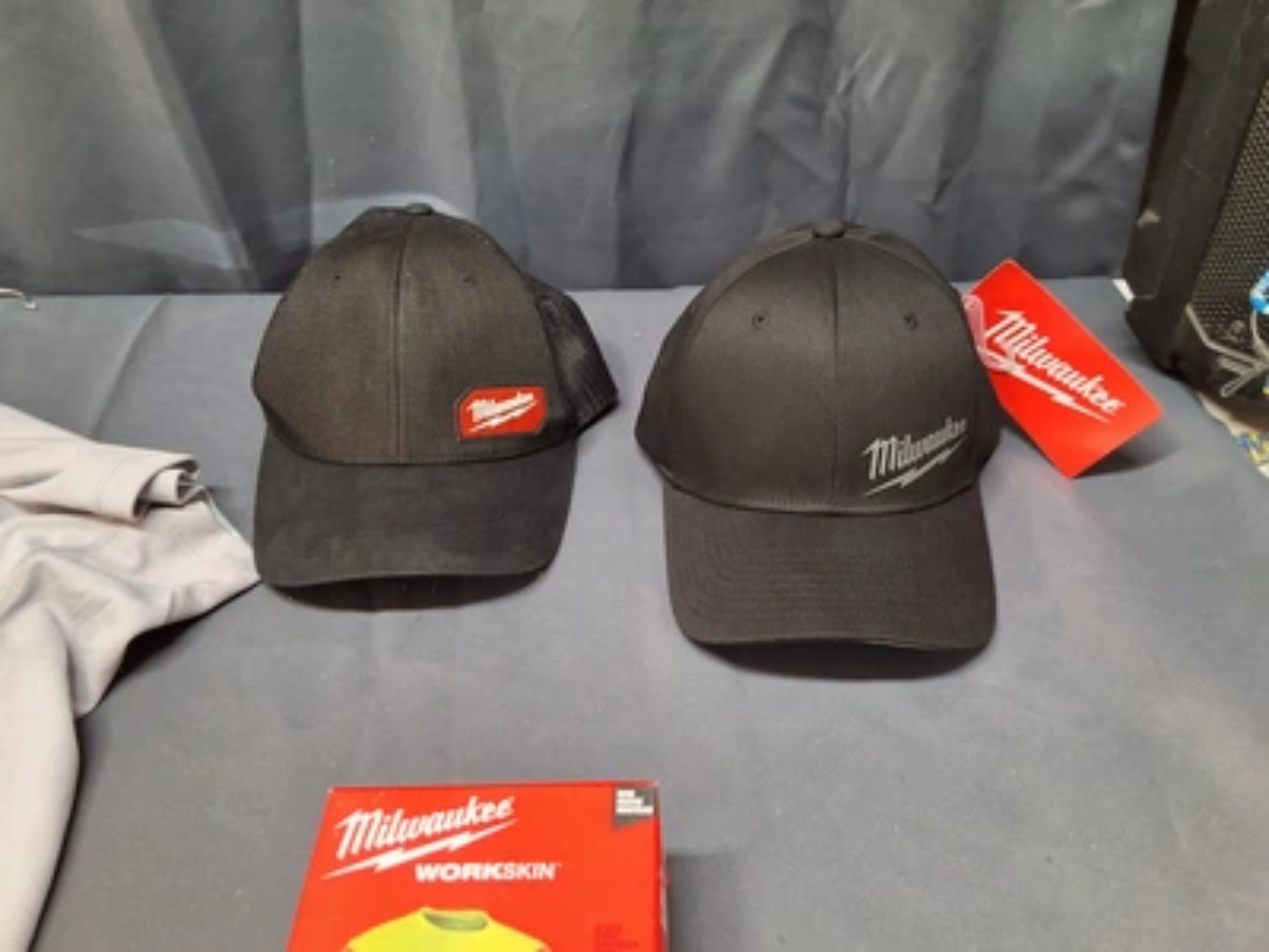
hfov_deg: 63.4
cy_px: 476
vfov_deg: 49.7
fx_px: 1026
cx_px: 634
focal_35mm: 28
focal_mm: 2.91
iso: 200
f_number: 1.9
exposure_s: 1/30
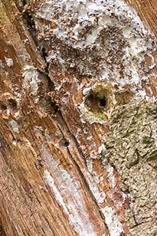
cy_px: -244
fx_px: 10117
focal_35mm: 1545
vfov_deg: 1.3
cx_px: 72
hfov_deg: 0.9
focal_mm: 310
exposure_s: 1/500
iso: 800
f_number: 6.3
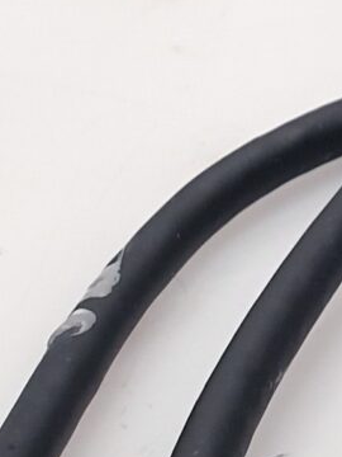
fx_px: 2437
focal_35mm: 185
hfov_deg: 6.8
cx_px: 1196
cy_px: -847
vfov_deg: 9.0
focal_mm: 4.3
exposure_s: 1/50
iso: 80
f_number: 2.4
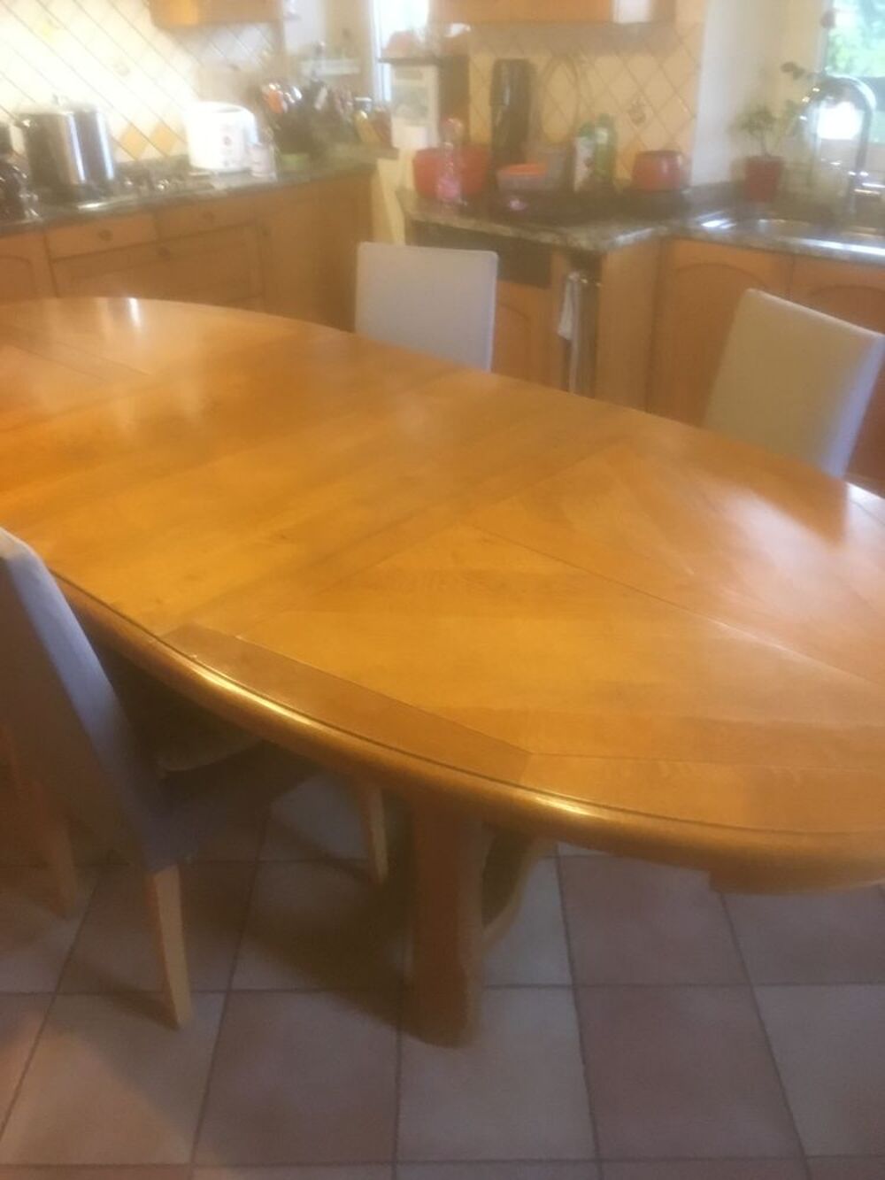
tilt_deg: -33.2
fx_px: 988
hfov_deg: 48.2
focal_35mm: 29
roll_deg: +0.6
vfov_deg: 61.7
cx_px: 442
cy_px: 590
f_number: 2.2
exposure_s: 1/17
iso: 250
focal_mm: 4.15
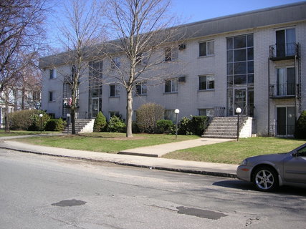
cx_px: 153
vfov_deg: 38.6
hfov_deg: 50.2
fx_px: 327
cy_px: 114
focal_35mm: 37
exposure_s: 1/750
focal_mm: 6.1
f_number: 2.8
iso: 50
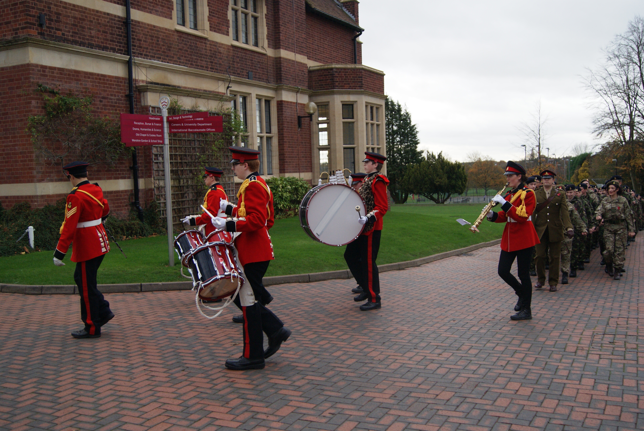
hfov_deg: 24.6
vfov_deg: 16.6
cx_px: 322
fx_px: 1478
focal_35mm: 82
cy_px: 216
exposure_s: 1/250
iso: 250
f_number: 5.6
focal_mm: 55
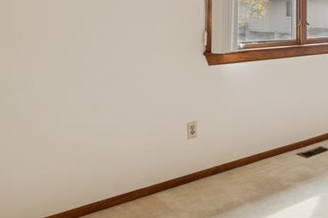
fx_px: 410
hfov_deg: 38.6
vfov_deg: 28.6
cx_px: 329
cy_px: 21
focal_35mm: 45
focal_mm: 16
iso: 400
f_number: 8
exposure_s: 1/30
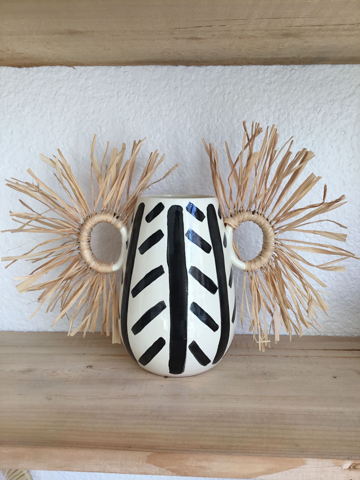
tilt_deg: -12.5
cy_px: 240
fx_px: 430
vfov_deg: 58.4
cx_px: 180
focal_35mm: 31
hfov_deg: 45.4
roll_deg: +0.2
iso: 40
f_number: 2.4
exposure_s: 1/100
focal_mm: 3.3
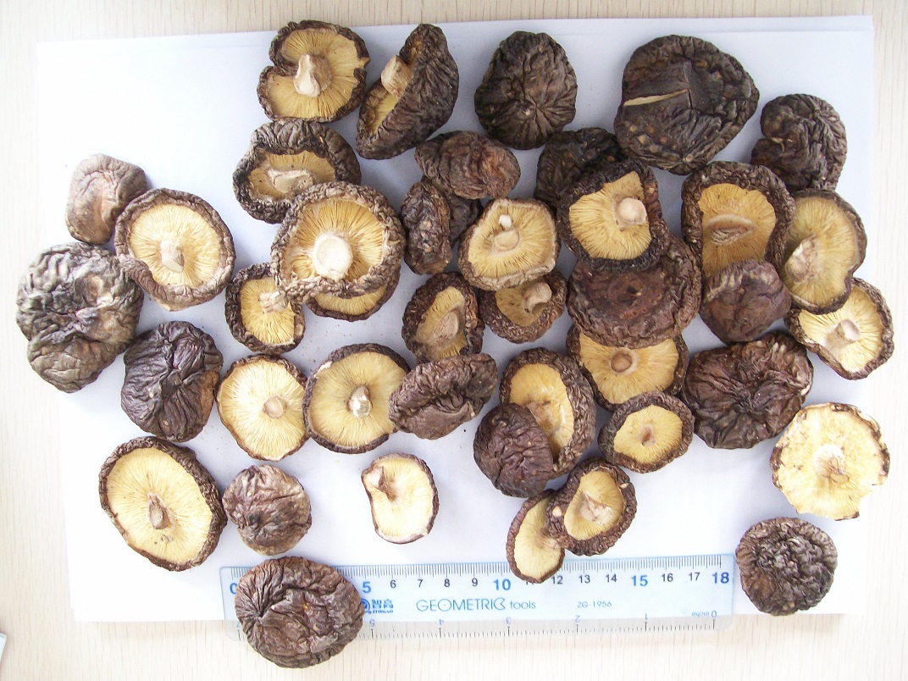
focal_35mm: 36
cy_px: 340
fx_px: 944
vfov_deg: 39.7
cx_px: 454
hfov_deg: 51.4
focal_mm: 6
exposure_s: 1/8
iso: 160
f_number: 2.7
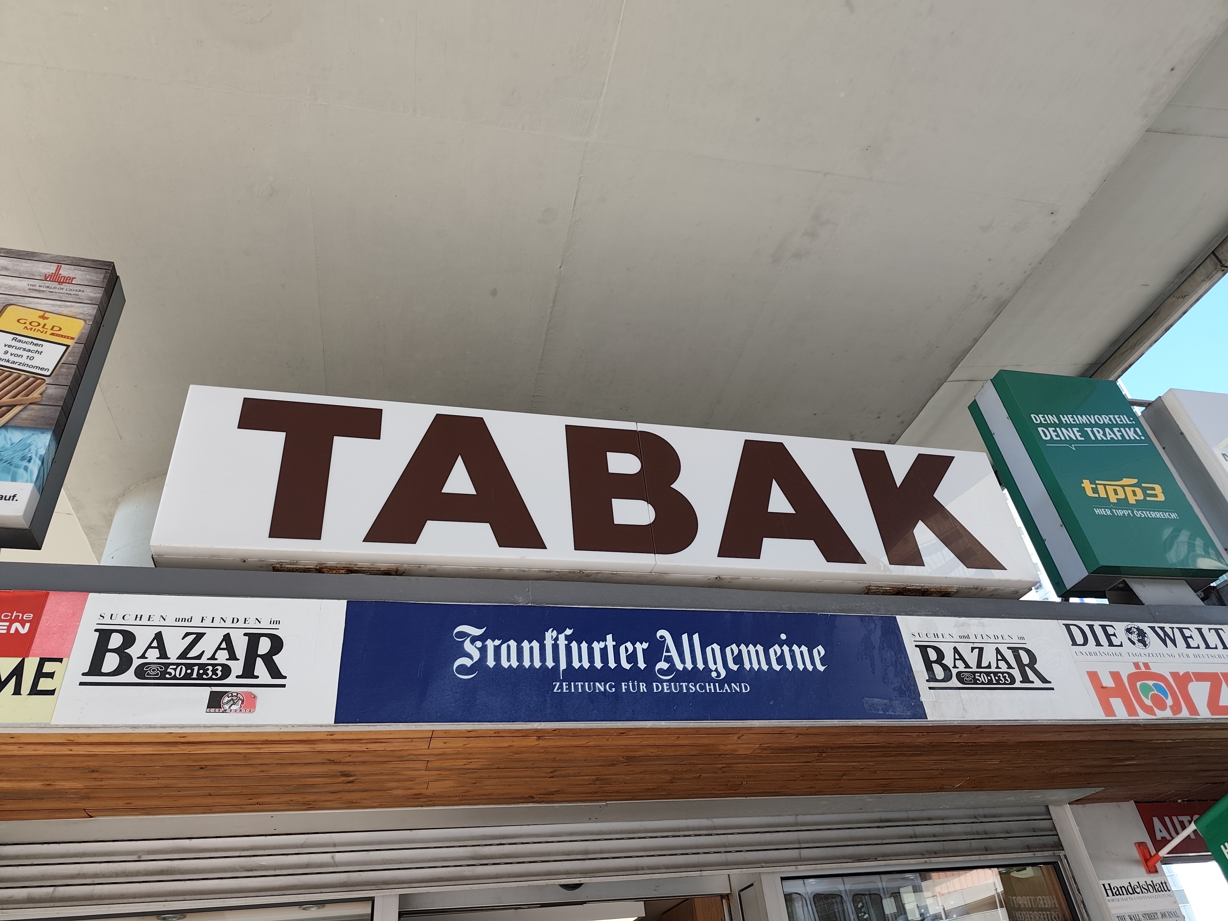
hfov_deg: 73.9
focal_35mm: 23
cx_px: 614
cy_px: 460
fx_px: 816
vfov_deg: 58.9
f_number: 1.65
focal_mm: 6.19
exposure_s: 1/136
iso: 50
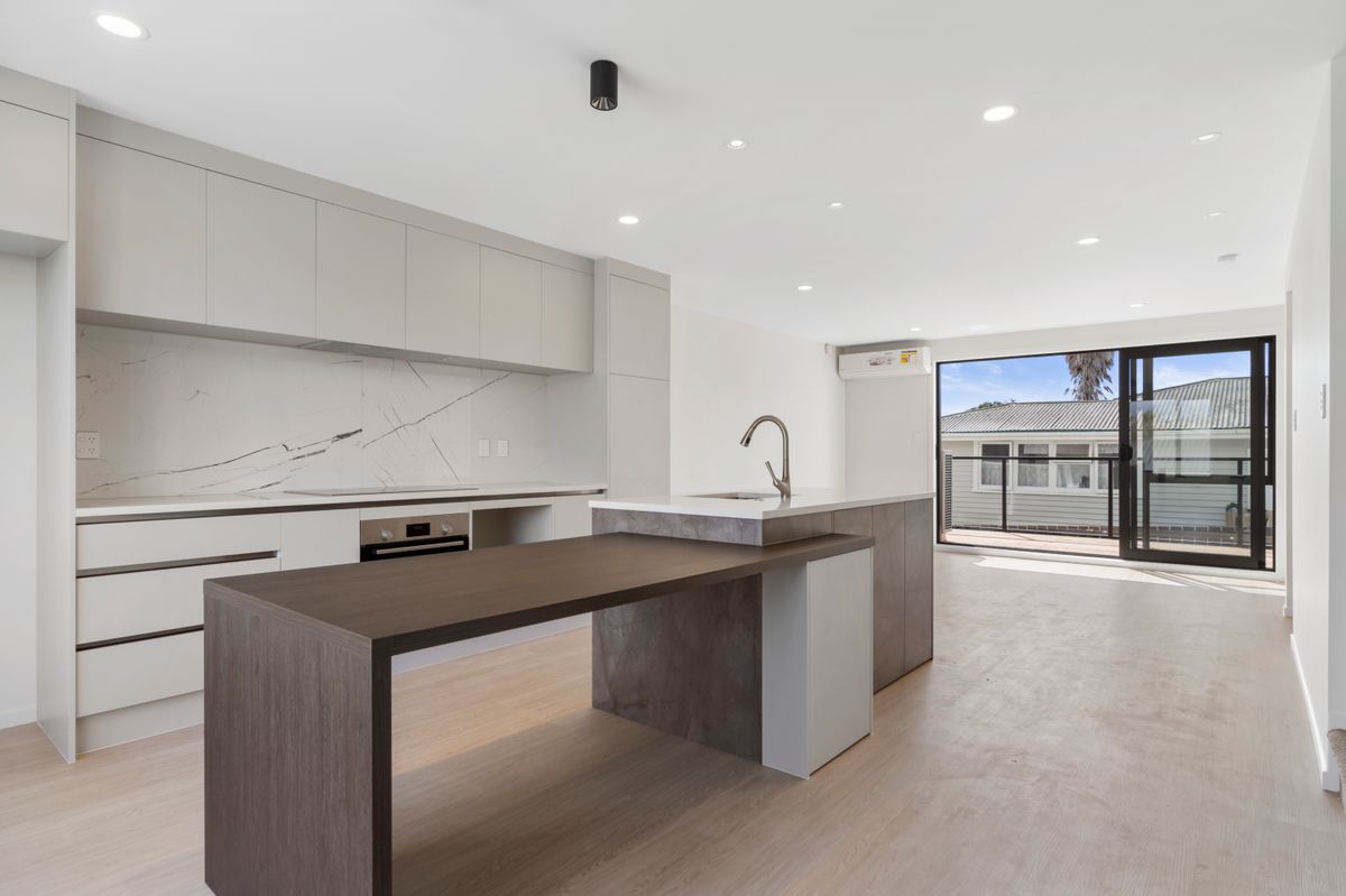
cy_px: 448
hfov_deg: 86.9
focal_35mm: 19
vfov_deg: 64.5
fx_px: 710
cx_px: 673
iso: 250
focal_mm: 19
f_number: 8
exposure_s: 1/40
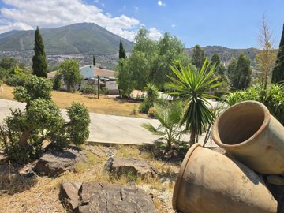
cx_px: 142
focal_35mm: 23
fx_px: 189
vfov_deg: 58.9
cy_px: 106
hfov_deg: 73.9
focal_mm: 6.3
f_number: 1.7
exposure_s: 1/809
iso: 12
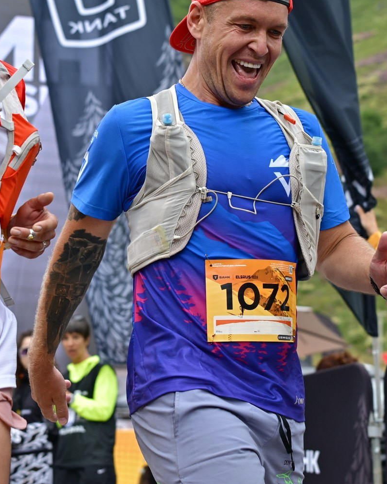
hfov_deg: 18.2
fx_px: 1203
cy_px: 238
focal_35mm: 84
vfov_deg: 22.7
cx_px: 117
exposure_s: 1/1000
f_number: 2.8
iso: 125
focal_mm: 35
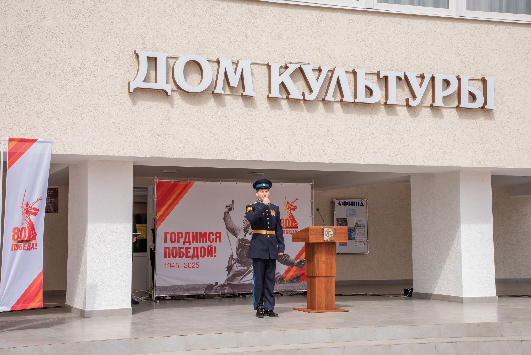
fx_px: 856
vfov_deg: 23.4
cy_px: 178
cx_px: 266
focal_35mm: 58
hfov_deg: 34.5
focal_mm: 58
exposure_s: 1/160
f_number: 13
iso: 320
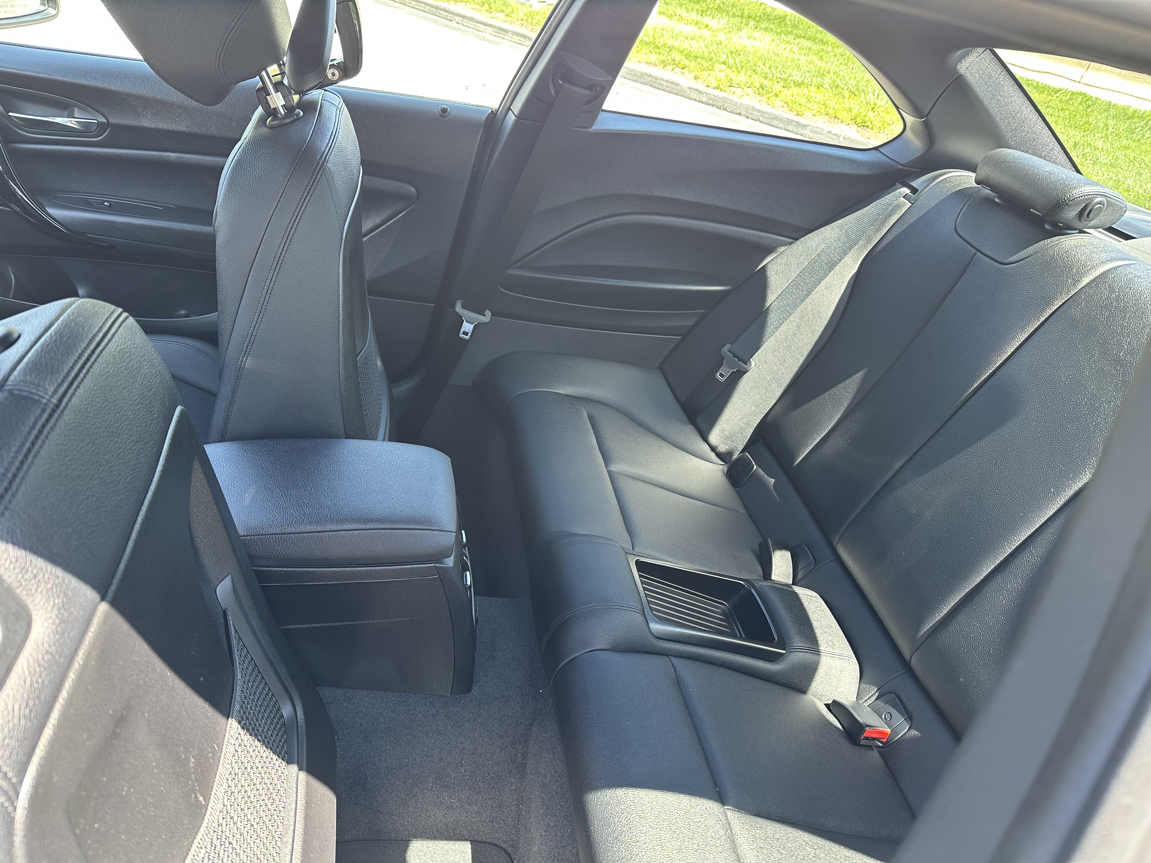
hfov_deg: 71.6
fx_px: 798
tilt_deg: -30.0
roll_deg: -13.9
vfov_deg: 56.8
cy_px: 432
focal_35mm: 24
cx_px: 576
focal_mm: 6.86
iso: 125
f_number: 1.78
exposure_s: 1/130
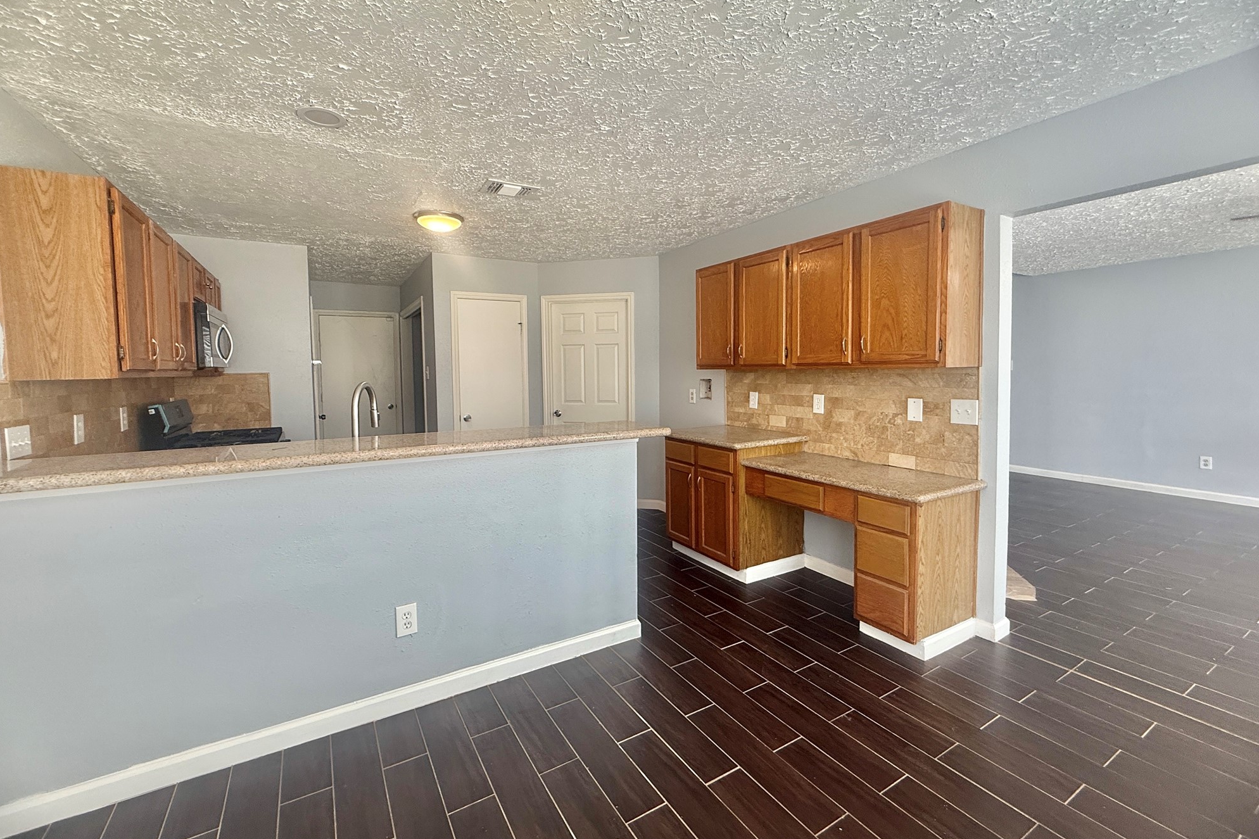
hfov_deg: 100.4
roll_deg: +0.6
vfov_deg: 77.2
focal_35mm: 15
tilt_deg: -1.7
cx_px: 615
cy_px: 392
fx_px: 525
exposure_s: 1/120
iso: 160
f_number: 2.2
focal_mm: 2.22
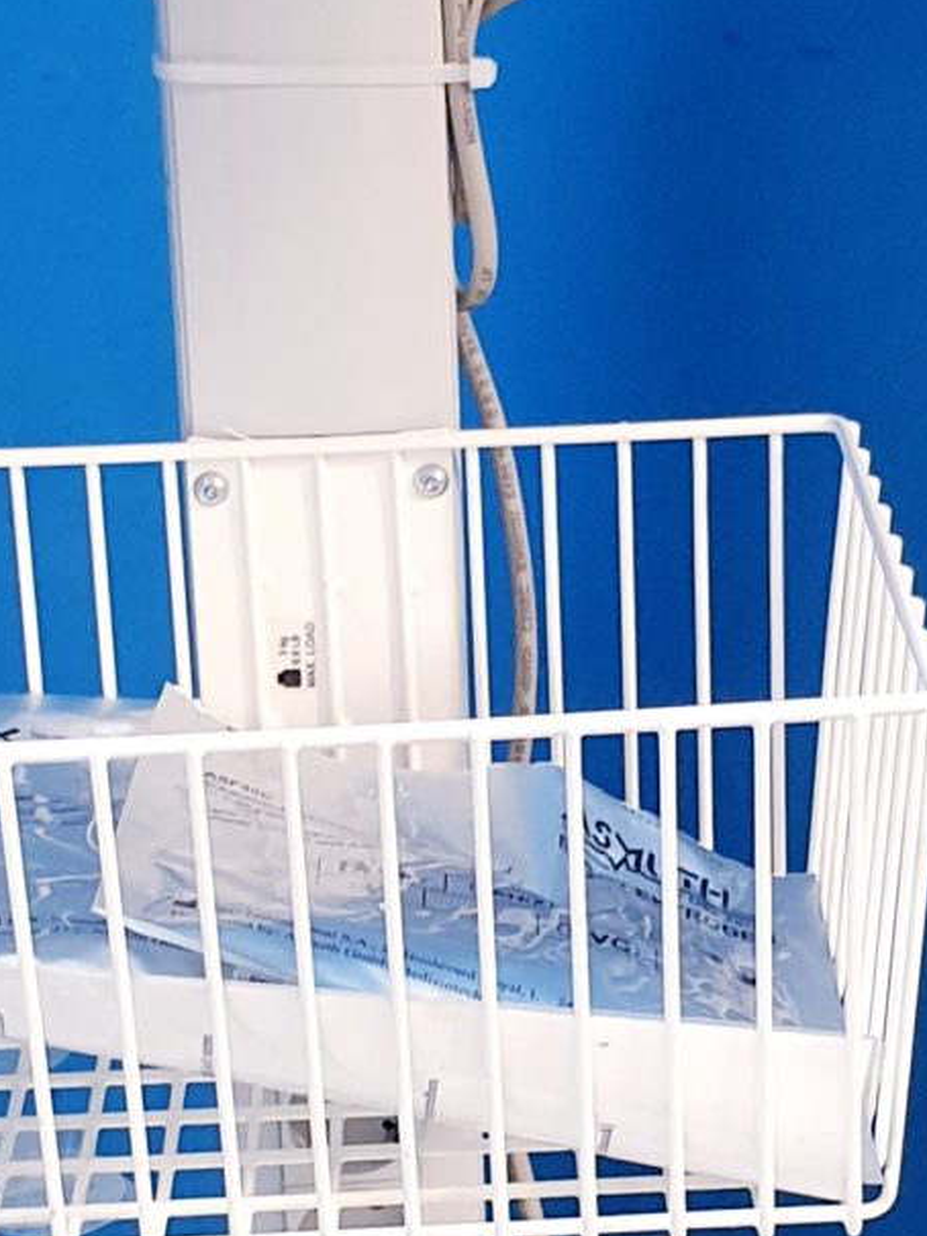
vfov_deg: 17.8
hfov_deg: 13.5
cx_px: 380
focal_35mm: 110
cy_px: 903
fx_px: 3926
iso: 320
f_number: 2.4
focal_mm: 4.3
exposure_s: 1/33
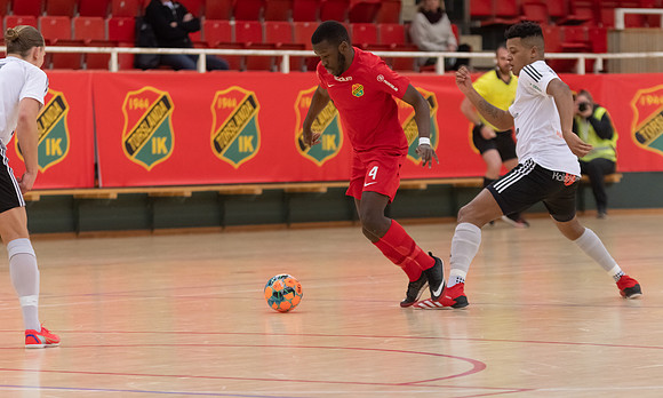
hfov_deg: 9.5
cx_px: 367
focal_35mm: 222
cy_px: 244
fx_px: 3969
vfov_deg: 5.7
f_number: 2.8
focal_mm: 130
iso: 640
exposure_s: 1/800
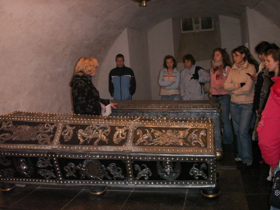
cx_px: 140
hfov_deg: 50.1
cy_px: 105
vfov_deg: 38.7
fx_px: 299
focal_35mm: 37
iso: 160
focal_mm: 7.7
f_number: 3.5
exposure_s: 1/40
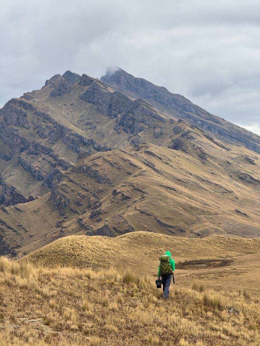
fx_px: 1202
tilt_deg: +0.3
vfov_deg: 16.4
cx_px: 130
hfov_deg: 12.3
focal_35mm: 120
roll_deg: +0.0
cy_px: 173
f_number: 2.8
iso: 50
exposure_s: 1/605
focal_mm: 15.66
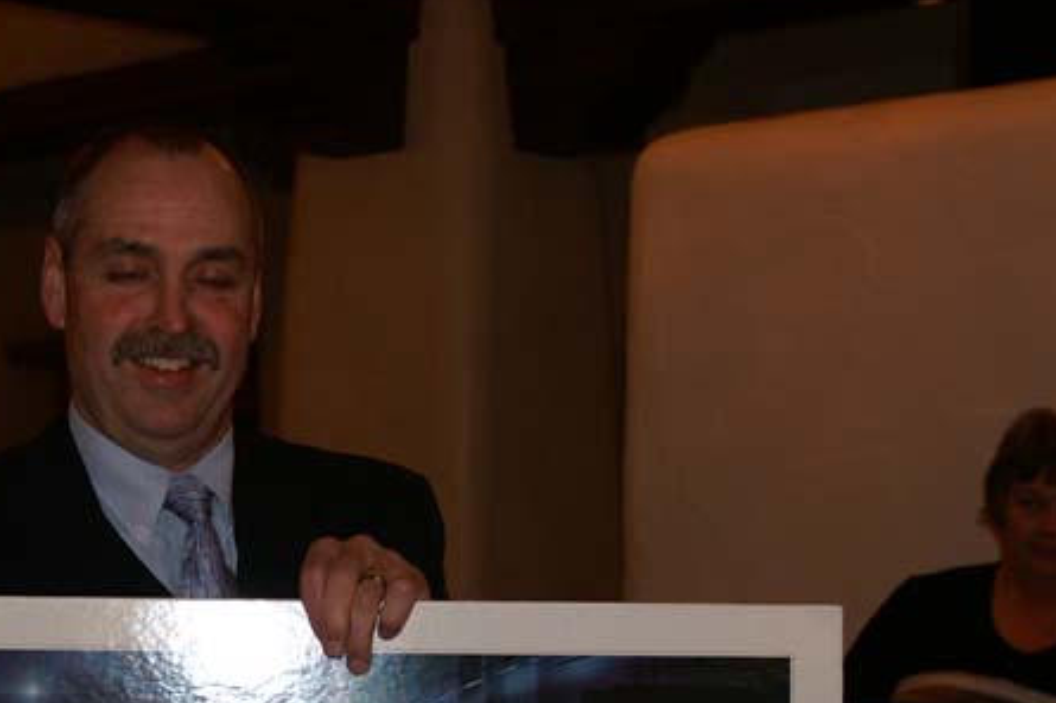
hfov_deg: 26.4
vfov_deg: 17.6
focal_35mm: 76
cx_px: 311
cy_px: 666
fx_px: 2228
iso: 200
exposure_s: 1/60
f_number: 3.5
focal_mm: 22
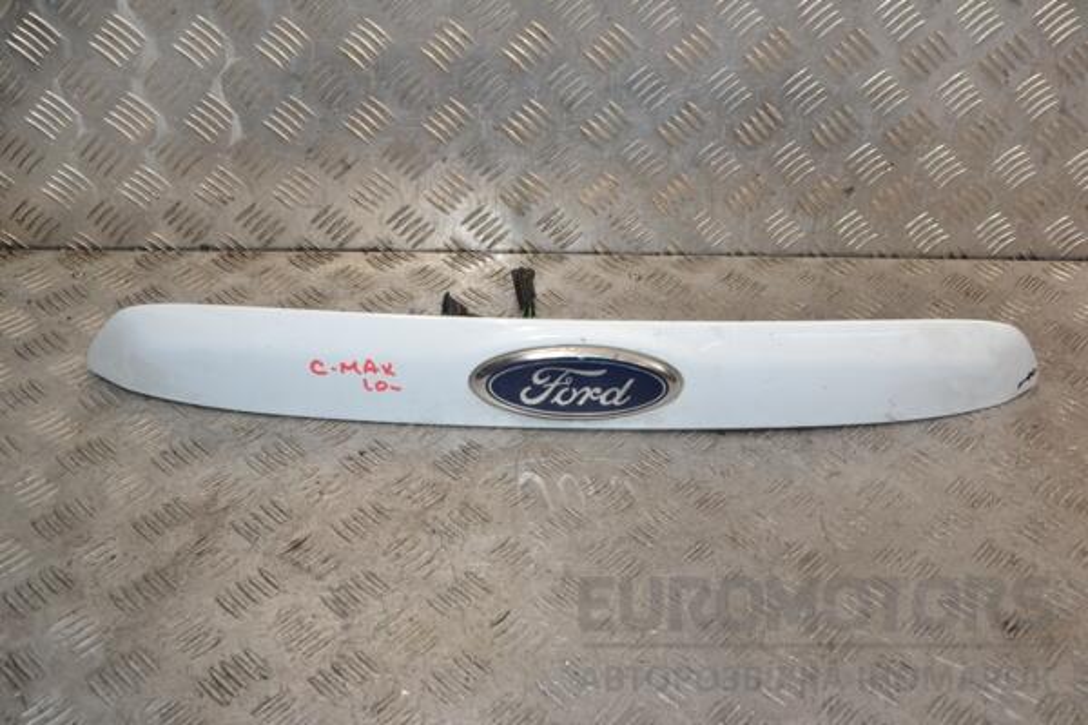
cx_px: 544
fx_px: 1360
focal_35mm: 45
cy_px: 362
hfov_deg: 43.6
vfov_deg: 29.9
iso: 800
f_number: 8
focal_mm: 30
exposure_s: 1/200
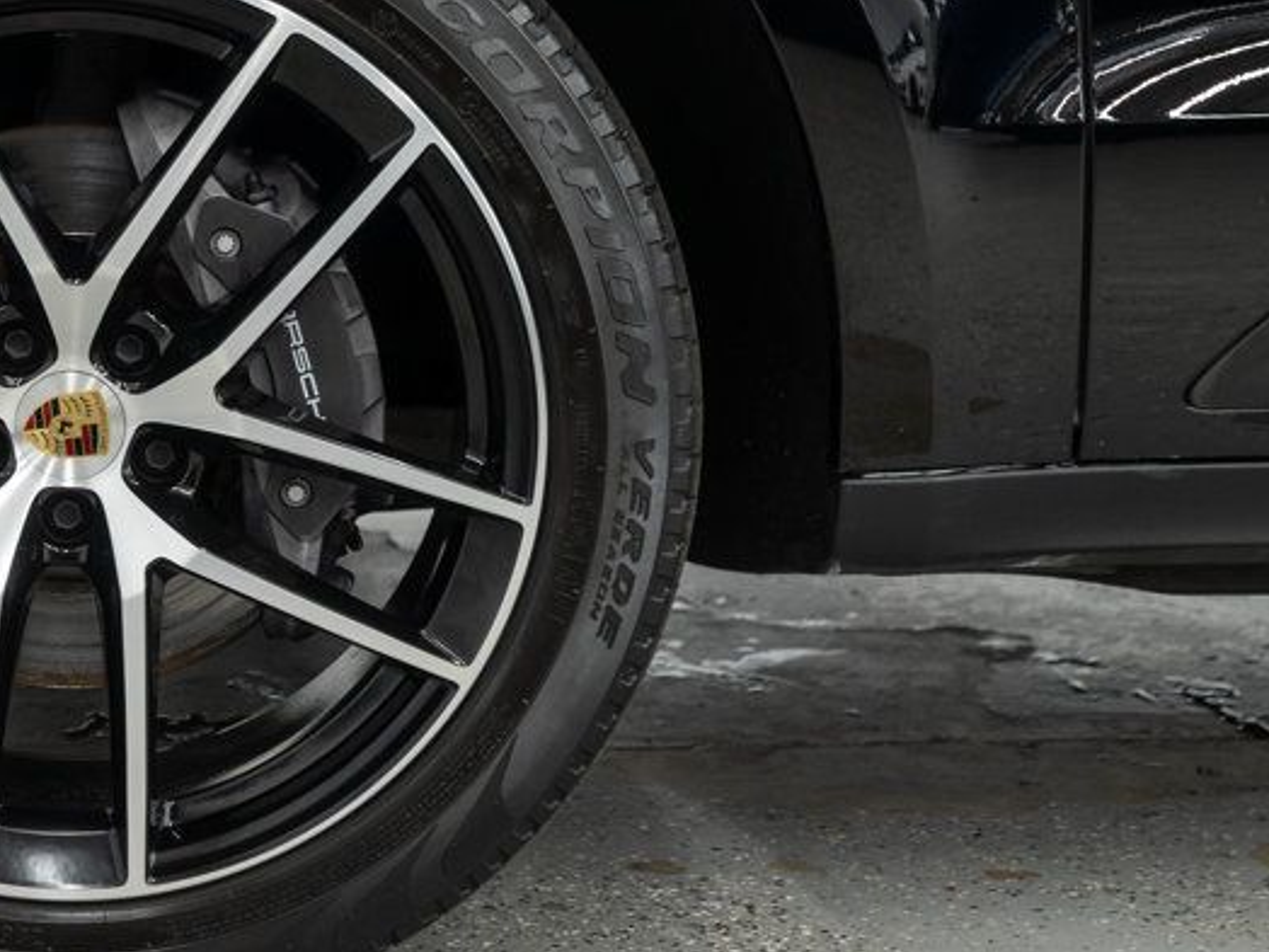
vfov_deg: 18.6
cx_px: 31
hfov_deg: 23.8
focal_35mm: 79
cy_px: 314
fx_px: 2896
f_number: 3.2
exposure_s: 1/50
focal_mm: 28
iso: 500
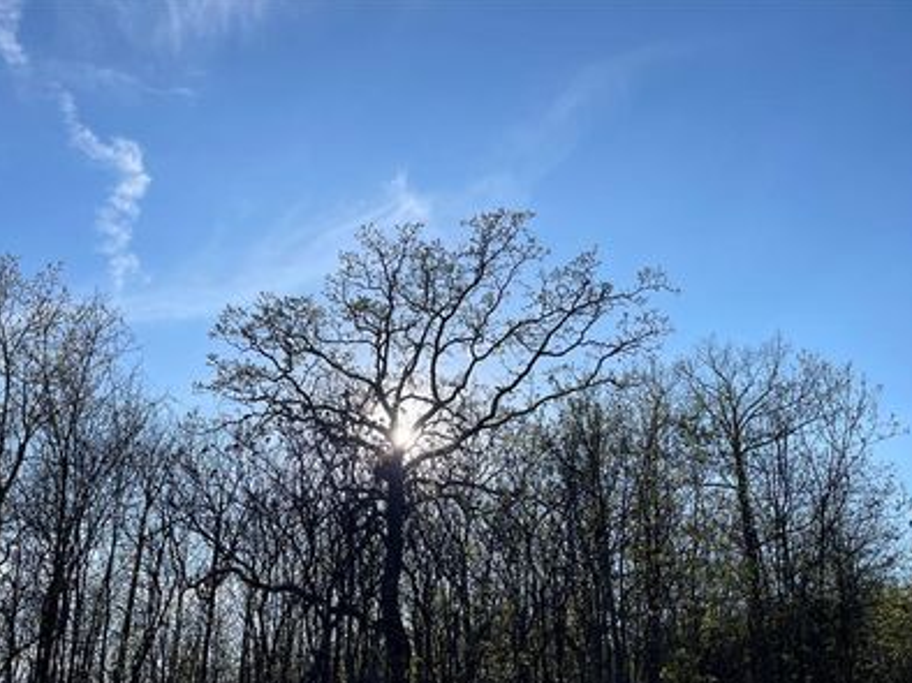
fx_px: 869
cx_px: 340
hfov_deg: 54.7
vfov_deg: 42.6
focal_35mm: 33
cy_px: 429
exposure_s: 1/5814
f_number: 1.6
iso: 32
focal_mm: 4.2
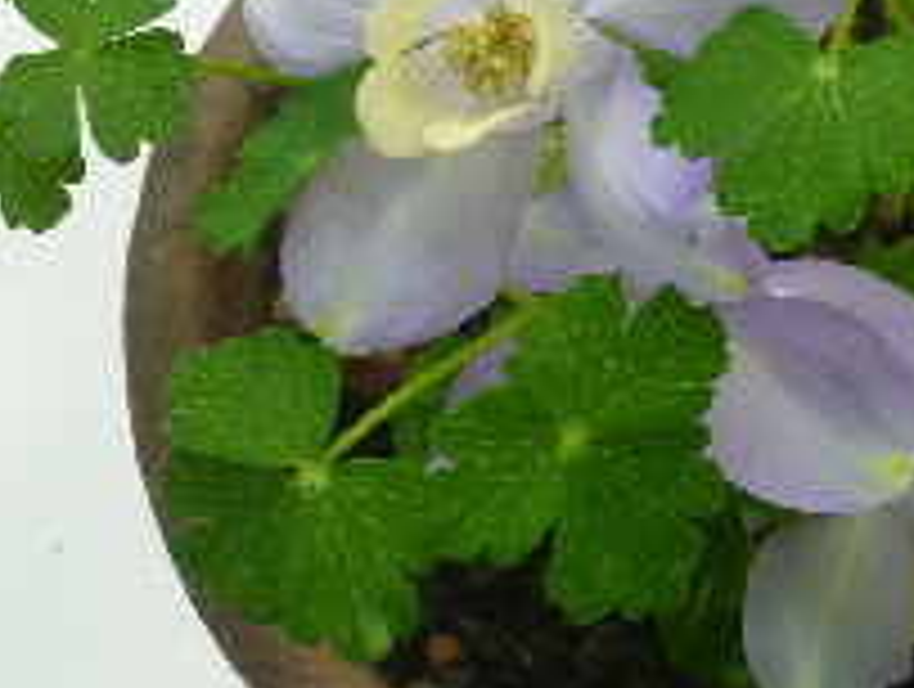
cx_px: 937
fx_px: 4550
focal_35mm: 172
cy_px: 101
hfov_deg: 11.3
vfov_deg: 8.6
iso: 200
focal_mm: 12.4
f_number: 4.2
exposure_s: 1/80
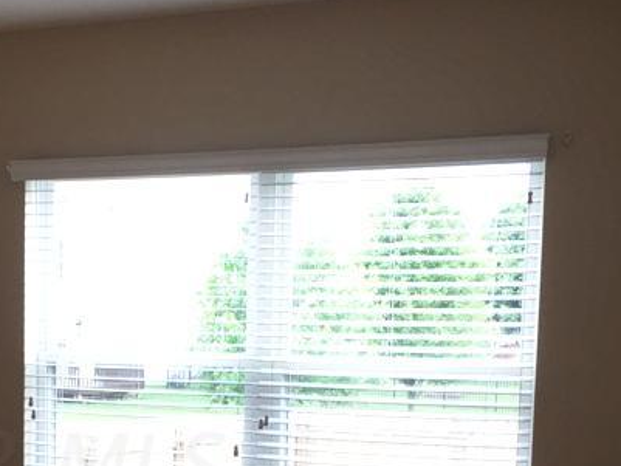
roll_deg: -1.1
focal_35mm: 74
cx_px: 63
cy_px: 463
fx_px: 1328
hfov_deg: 25.5
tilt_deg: -5.3
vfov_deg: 19.4
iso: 40
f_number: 2.2
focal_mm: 4.15
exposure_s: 1/120
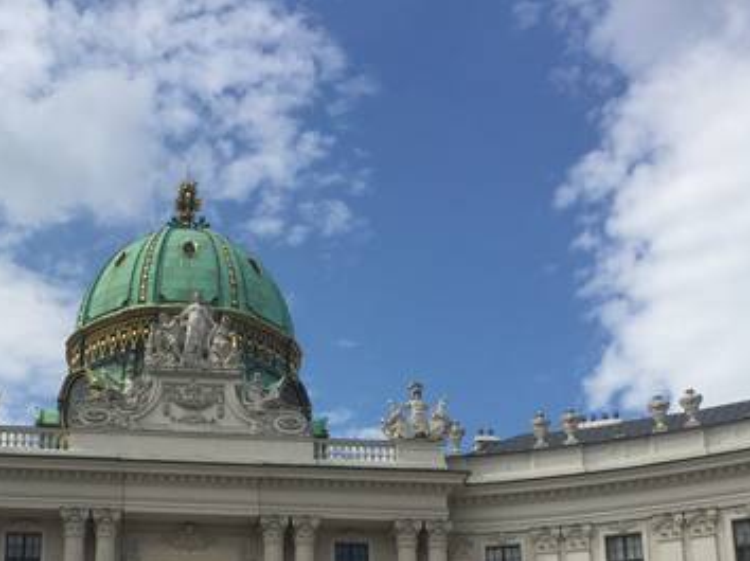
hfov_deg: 32.4
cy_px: 567
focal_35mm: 59
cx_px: 246
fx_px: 1277
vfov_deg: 23.7
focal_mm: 4.15
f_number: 2.2
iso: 32
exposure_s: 1/3597
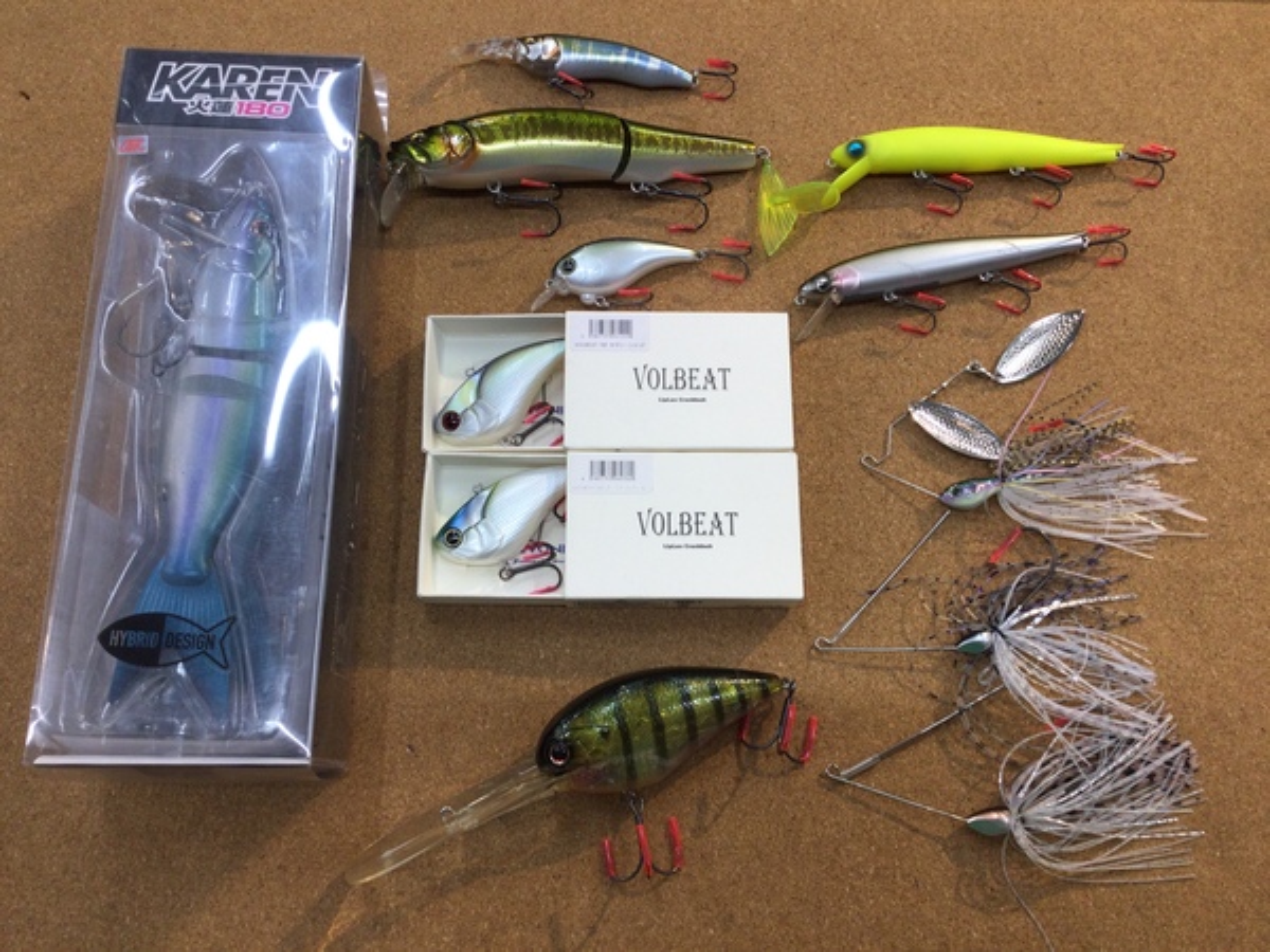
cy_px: 476
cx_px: 635
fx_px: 1137
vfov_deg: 45.4
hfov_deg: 58.4
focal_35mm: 31
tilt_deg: -74.7
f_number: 2.4
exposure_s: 1/60
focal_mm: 3.3
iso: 25
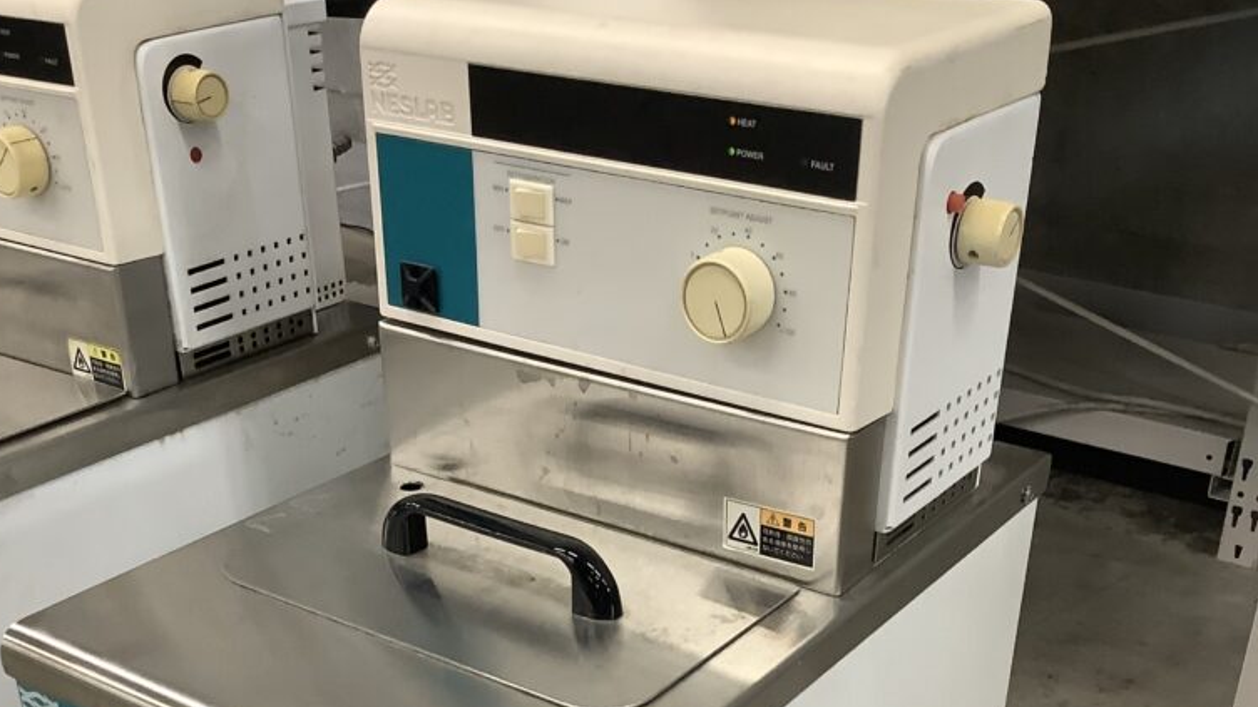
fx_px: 1534
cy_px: 732
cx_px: 617
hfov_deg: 44.6
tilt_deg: -33.1
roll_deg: +1.8
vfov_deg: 24.6
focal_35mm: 46
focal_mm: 3.3
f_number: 2.4
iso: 160
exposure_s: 1/50
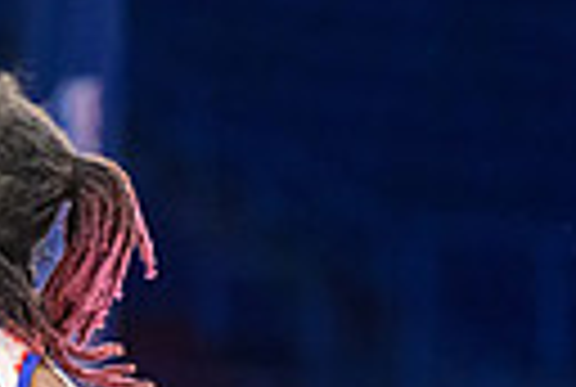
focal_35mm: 618
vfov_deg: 2.2
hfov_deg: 3.3
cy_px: 597
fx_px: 9911
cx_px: 8
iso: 5600
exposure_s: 1/800
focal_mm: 110
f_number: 2.8
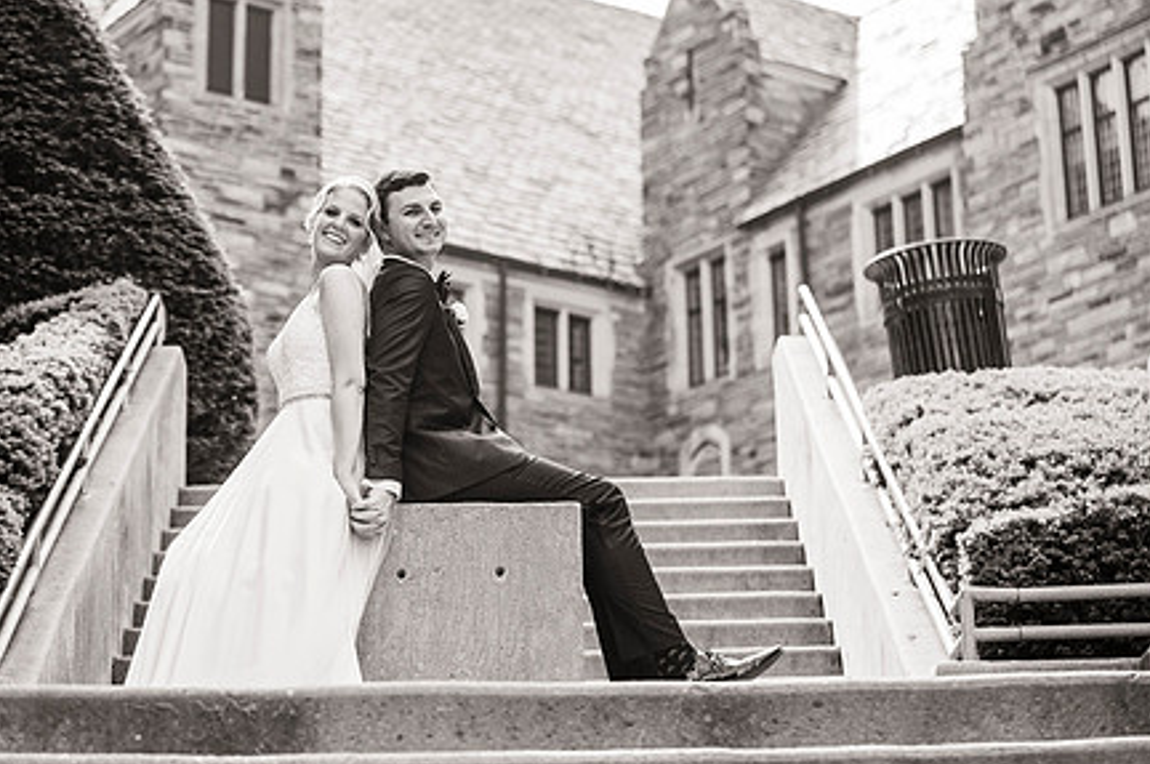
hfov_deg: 21.7
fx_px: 2999
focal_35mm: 94
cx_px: 429
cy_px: 295
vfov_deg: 14.5
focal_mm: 70
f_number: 2.8
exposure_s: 1/5000
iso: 1600
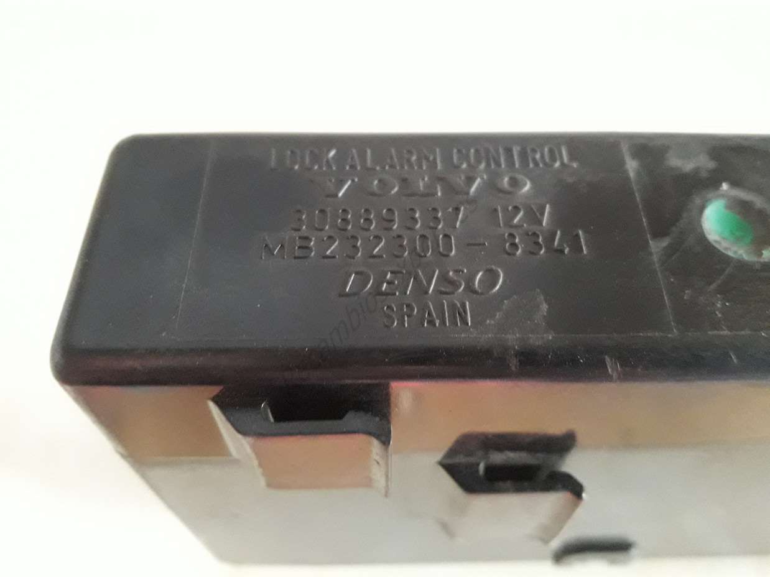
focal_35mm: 28
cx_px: 385
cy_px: 288
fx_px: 623
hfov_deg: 63.5
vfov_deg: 49.7
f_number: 1.9
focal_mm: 3.7
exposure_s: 1/17
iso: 800
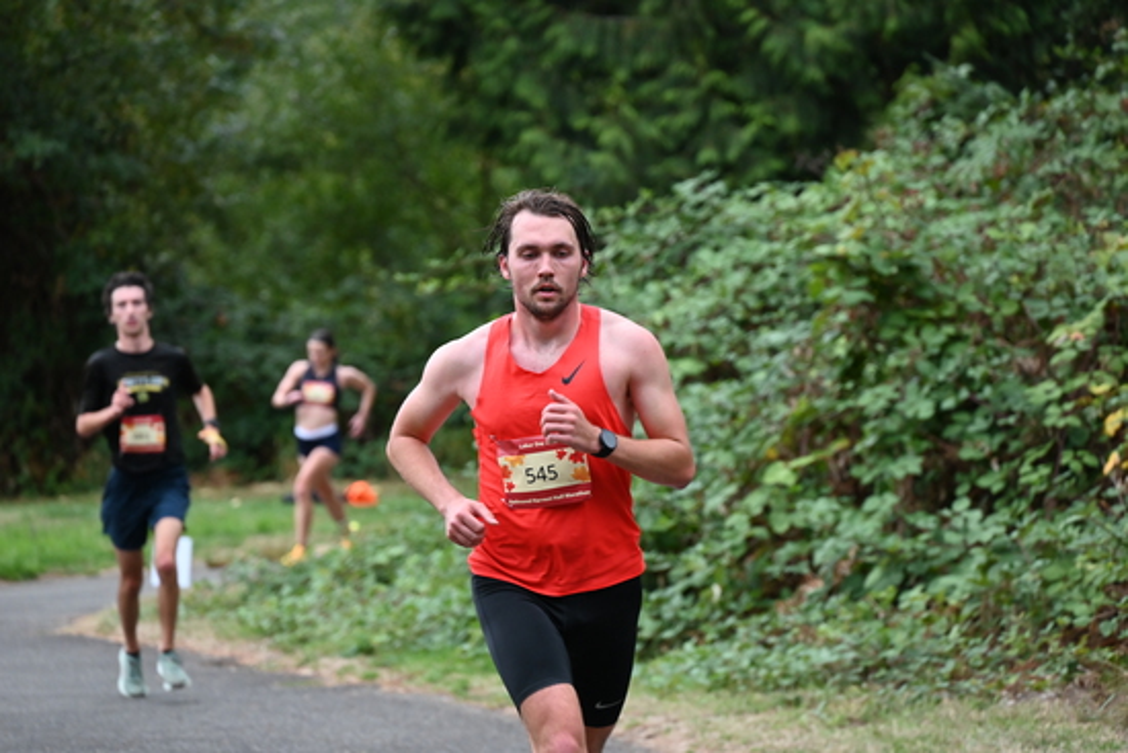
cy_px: 376
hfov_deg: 10.3
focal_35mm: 200
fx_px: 6268
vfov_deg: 6.9
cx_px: 564
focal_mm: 200
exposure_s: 1/250
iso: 2000
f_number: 6.3
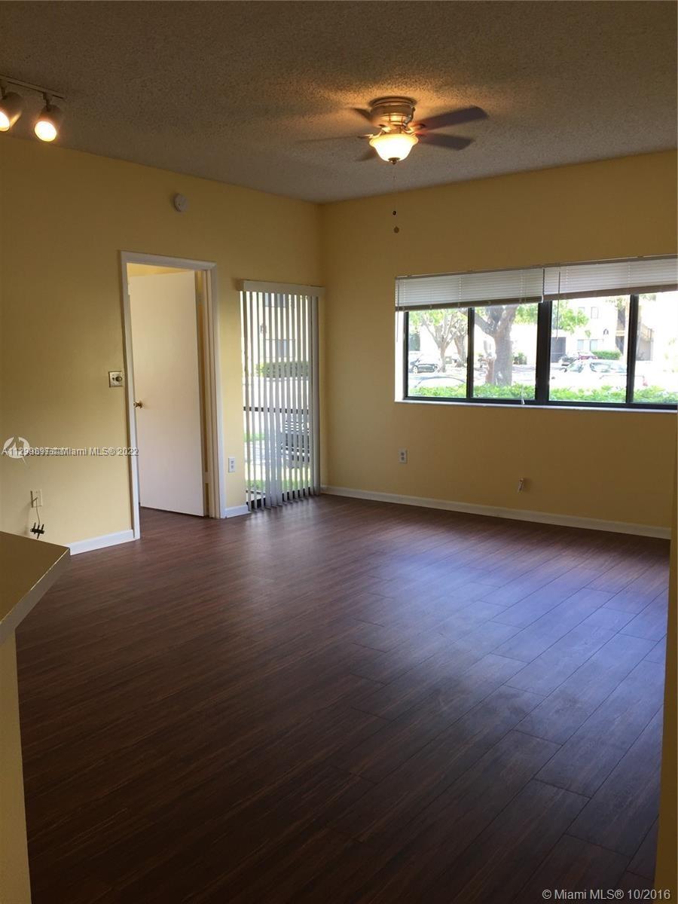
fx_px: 757
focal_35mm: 29
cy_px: 452
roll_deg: +0.1
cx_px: 339
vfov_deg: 61.7
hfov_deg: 48.2
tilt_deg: -6.4
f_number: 2.2
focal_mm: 4.15
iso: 32
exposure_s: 1/60
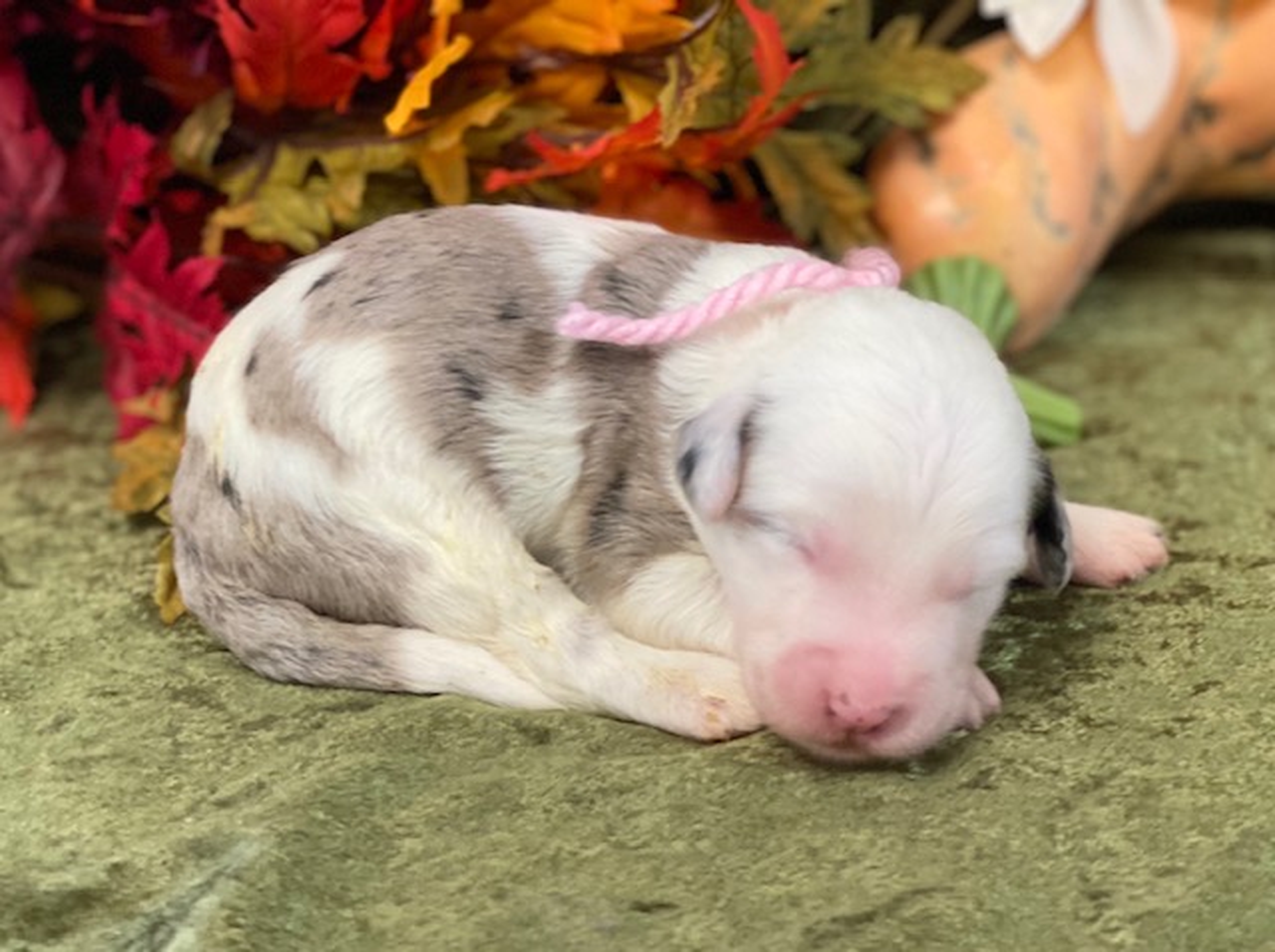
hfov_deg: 36.9
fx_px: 1912
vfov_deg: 28.0
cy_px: 476
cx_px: 638
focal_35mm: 52
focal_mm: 6
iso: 200
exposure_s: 1/120
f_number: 2
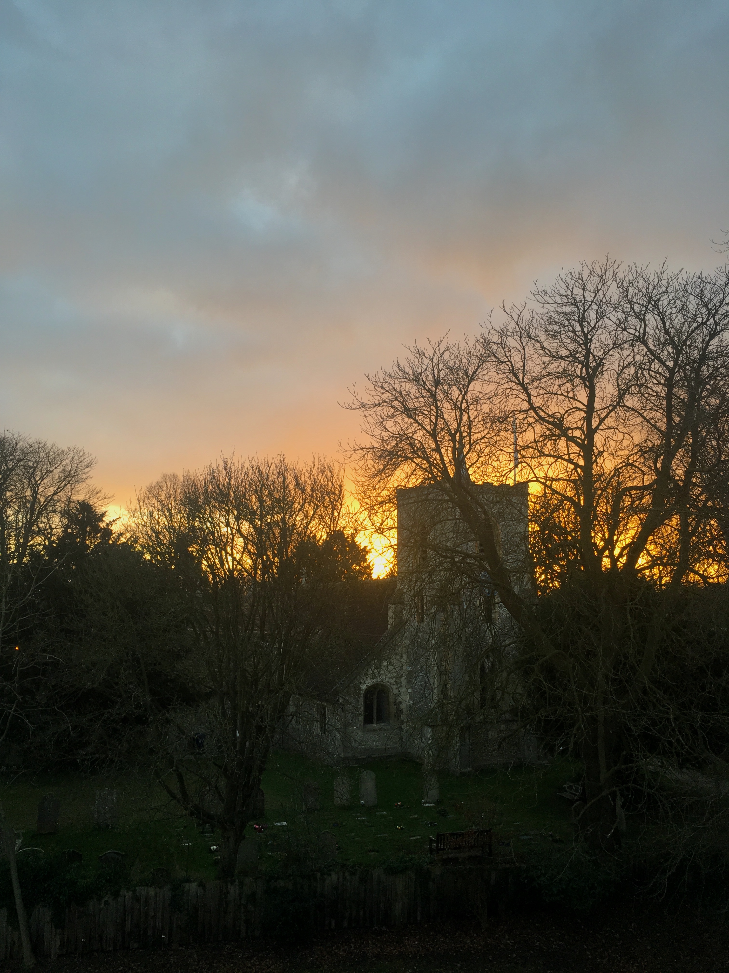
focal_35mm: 29
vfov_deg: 61.7
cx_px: 364
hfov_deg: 48.2
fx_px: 814
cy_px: 486
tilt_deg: +9.1
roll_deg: +1.4
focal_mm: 4.15
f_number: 2.2
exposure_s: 1/100
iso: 32
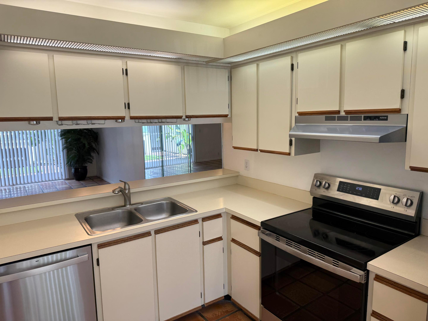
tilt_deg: -7.4
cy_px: 160
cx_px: 214
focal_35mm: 24
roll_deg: +0.5
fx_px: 297
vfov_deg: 56.8
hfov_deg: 71.6
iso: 64
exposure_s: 1/138
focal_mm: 6.76
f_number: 1.78
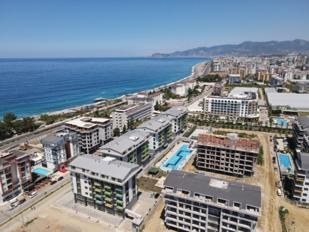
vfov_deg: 56.8
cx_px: 154
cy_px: 116
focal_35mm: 24
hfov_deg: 71.6
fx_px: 214
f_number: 2.8
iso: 100
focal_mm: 4.5
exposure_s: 1/1000
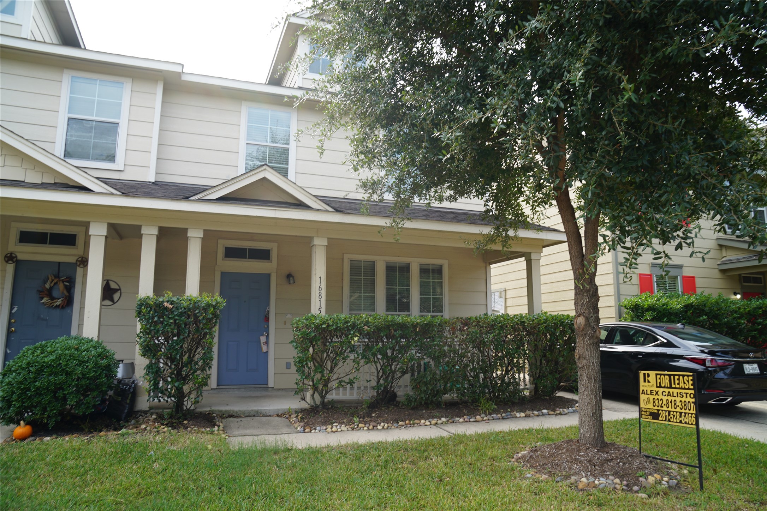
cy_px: 256
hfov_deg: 73.7
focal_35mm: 24
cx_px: 384
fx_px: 511
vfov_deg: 53.1
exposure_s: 1/60
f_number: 6.3
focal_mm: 16
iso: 100
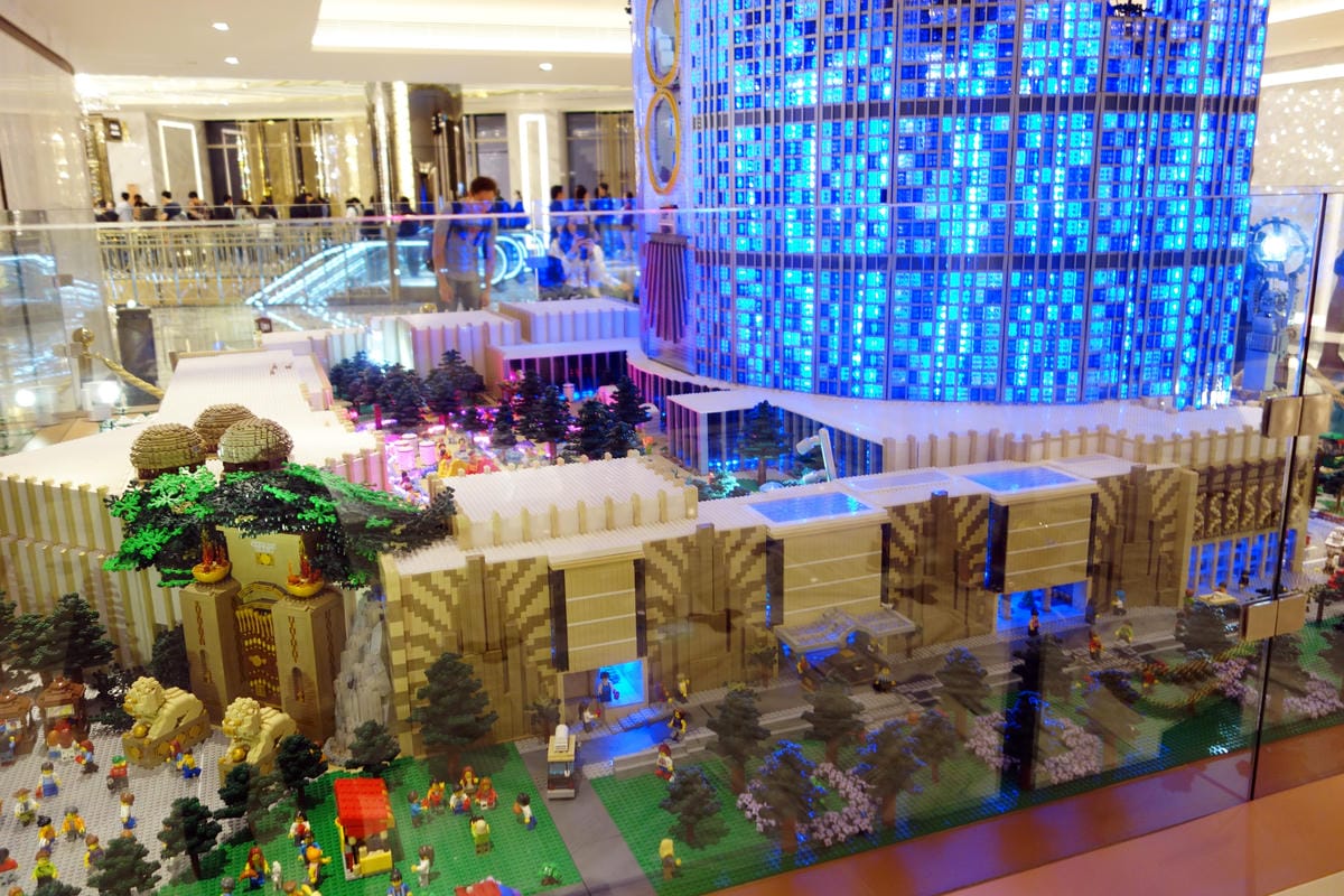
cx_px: 672
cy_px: 448
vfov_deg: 46.4
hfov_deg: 65.5
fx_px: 1045
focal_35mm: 28
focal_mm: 10.4
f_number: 1.8
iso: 160
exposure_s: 1/30
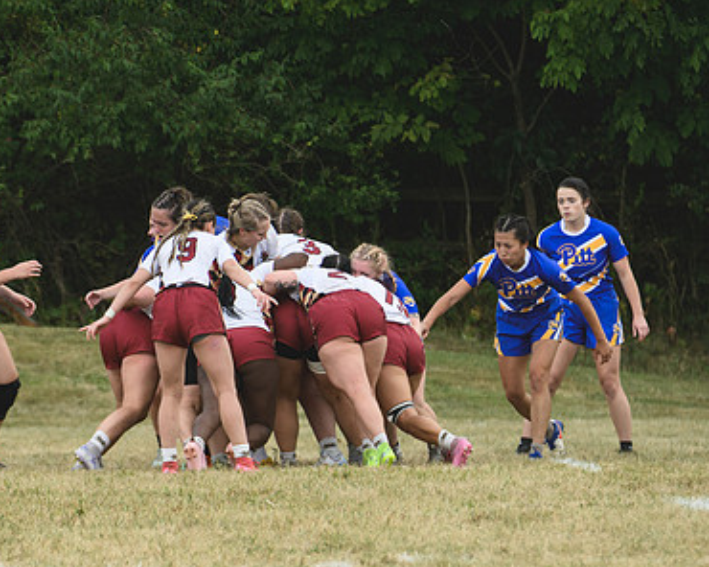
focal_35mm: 756
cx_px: 247
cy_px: 352
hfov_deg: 2.6
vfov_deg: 2.0
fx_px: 15864
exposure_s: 1/1000
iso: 450
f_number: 5.6
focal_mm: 320
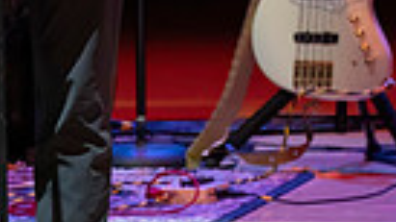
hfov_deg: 1.4
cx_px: -64
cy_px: -119
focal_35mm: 1531
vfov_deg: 0.8
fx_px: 16073
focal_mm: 330
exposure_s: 1/250
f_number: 7.1
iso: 6400
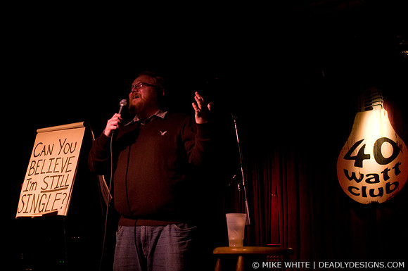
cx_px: 204
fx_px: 594
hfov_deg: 37.9
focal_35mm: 52
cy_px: 136
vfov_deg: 25.7
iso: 1000
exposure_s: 1/60
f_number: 2.8
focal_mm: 35
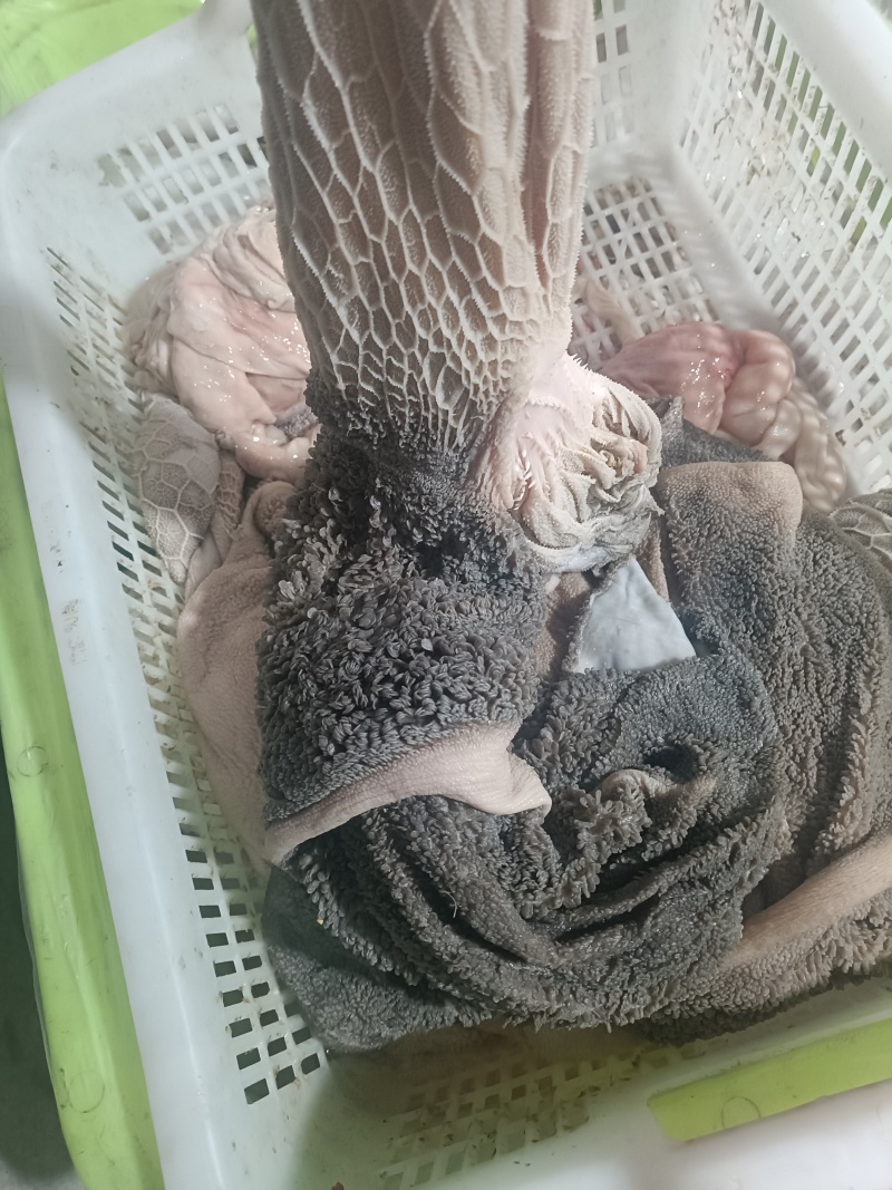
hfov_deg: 54.9
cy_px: 595
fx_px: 859
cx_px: 446
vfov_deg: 69.4
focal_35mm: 25
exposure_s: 1/50
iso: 2155
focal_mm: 4.7
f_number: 1.7
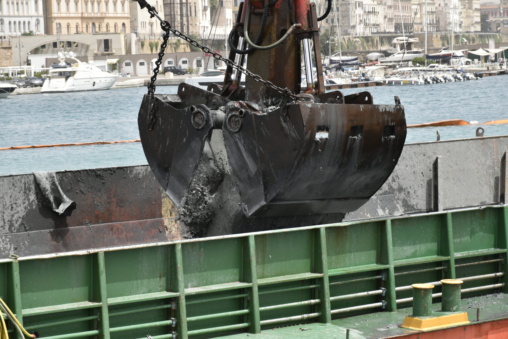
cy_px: 170
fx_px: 1799
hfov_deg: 16.1
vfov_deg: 10.8
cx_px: 254
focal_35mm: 128
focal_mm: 85
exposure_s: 1/320
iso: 200
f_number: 9
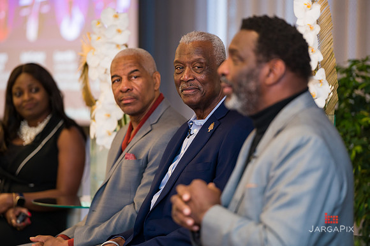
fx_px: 2054
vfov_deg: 6.9
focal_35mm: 200
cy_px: 123
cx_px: 185
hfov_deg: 10.3
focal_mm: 200
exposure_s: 1/200
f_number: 3.2
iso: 800
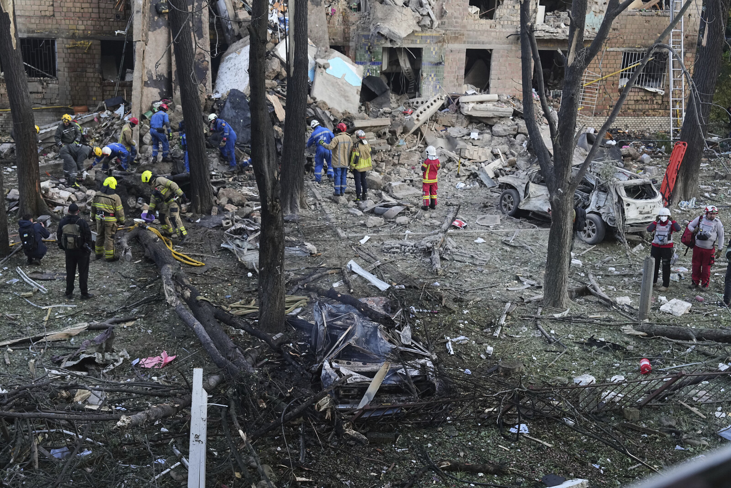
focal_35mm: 44
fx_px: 893
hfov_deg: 44.5
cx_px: 366
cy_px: 244
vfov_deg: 30.5
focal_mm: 44
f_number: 4
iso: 1250
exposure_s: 1/400
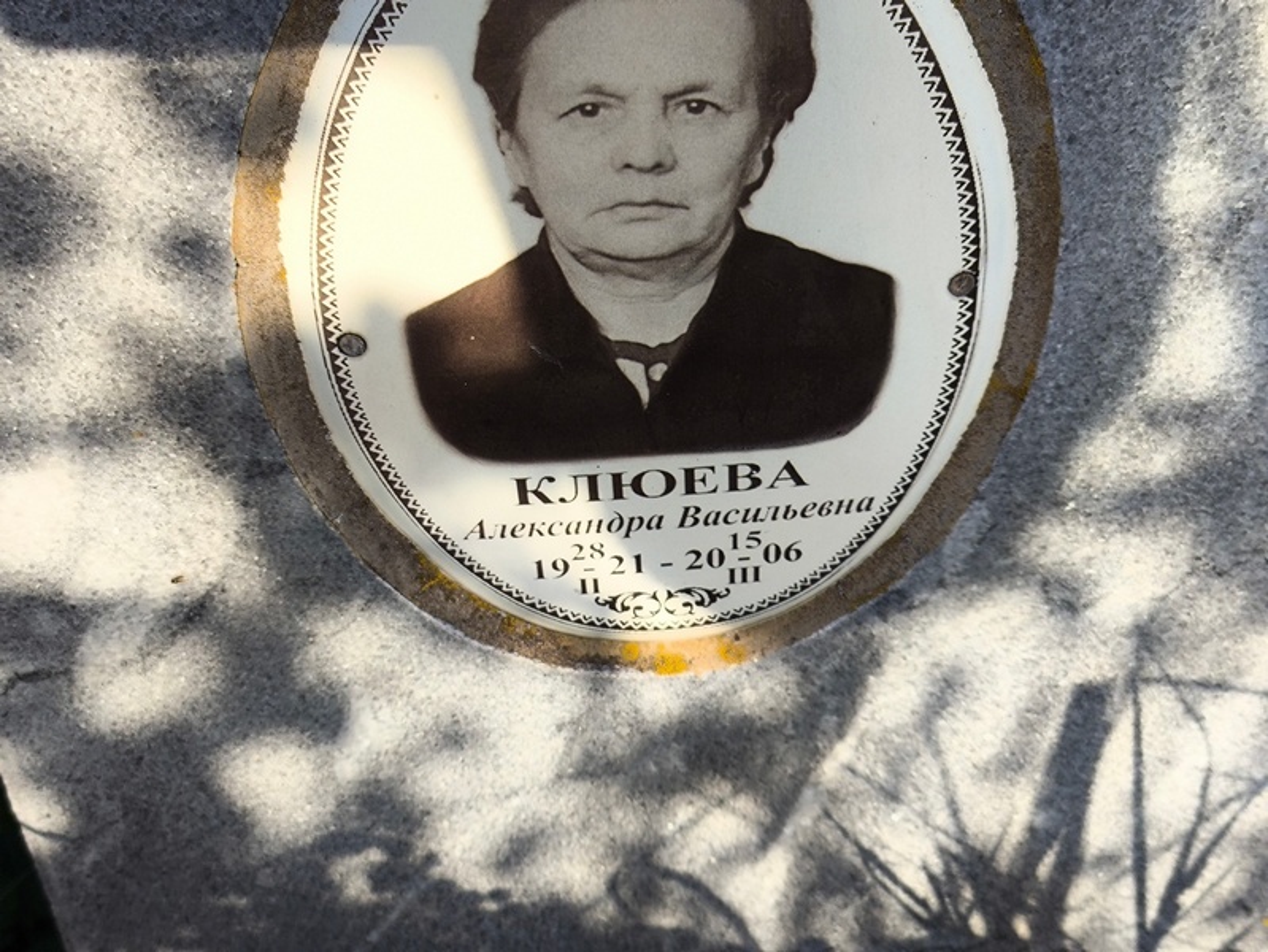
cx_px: 634
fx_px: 1832
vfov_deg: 29.1
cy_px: 476
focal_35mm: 50
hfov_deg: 38.2
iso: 50
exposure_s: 1/854
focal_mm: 4.71
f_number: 1.7
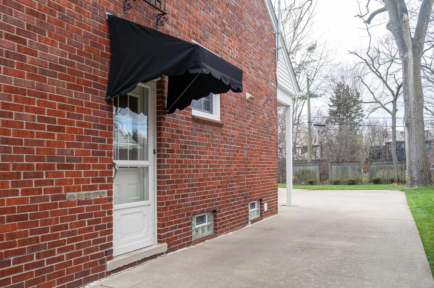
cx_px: 215
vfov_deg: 42.2
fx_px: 373
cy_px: 146
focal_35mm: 31
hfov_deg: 60.3
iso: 200
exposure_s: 1/125
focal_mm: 20
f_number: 8
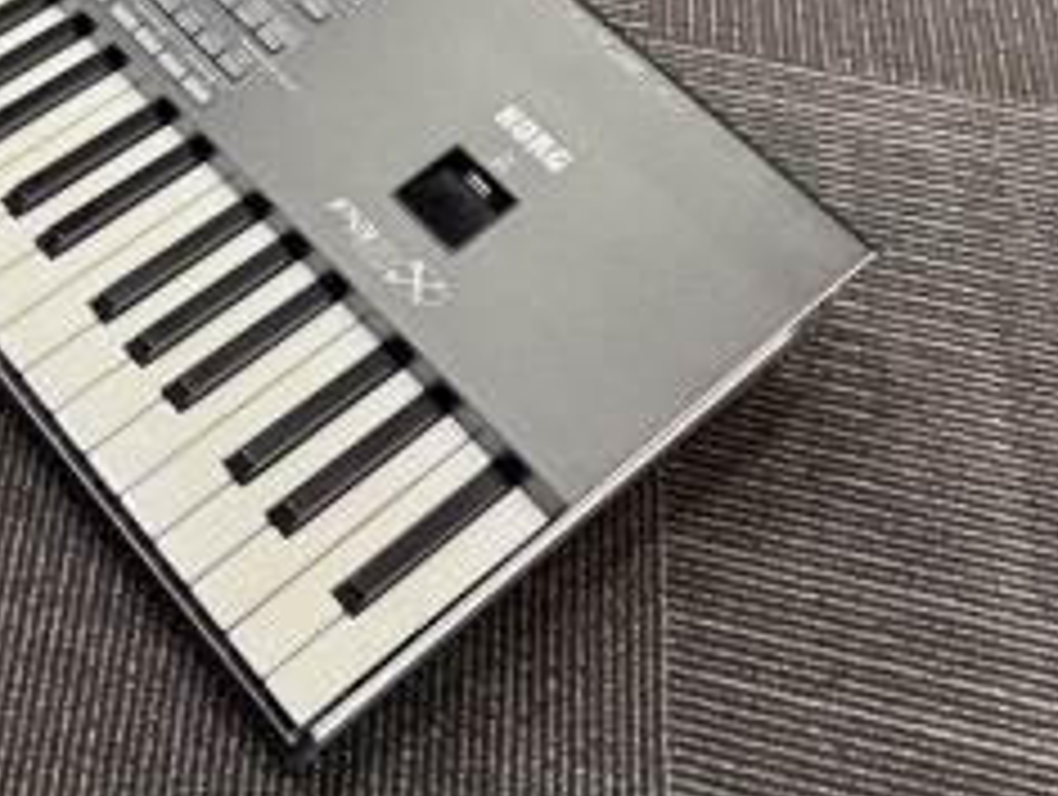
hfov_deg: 32.0
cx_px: -99
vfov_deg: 26.1
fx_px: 1622
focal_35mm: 53
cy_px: -4
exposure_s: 1/120
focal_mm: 6.76
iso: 125
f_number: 1.78
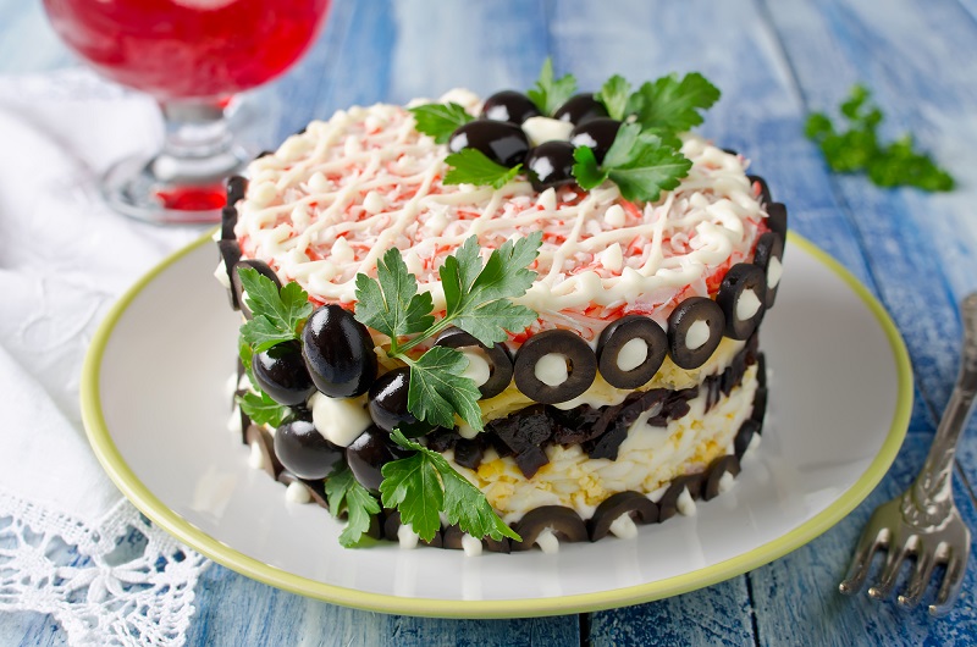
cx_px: 488
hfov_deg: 37.9
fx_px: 1422
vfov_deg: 25.6
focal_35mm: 52
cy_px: 324
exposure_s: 1/125
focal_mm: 35
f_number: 7.1
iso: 100
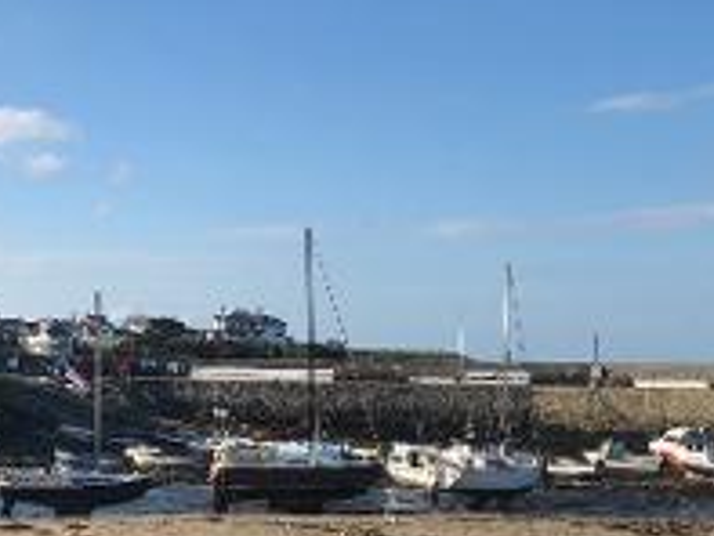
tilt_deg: +4.7
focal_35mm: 71
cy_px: 241
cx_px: 69
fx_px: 1465
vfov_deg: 20.7
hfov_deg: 26.5
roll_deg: +0.1
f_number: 1.8
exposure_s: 1/2525
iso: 20
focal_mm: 3.99
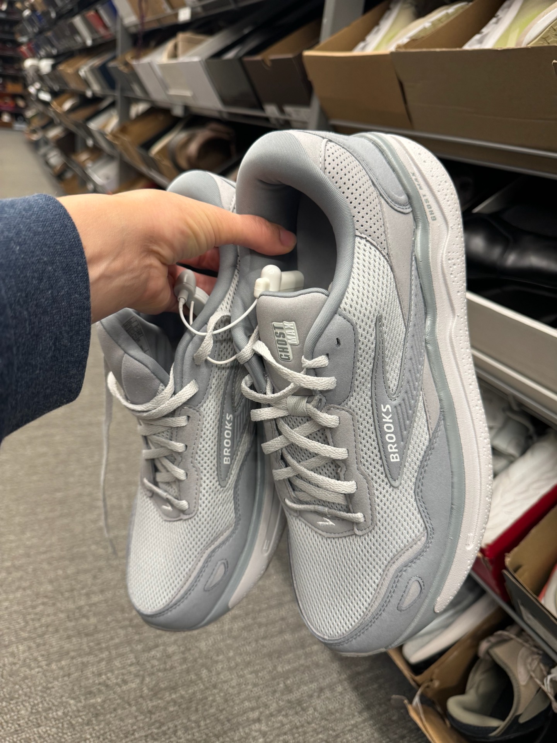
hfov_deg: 56.8
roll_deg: -8.4
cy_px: 372
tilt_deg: -25.1
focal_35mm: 24
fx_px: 515
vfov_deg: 71.6
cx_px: 278
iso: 160
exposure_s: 1/60
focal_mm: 6.76
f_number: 1.78
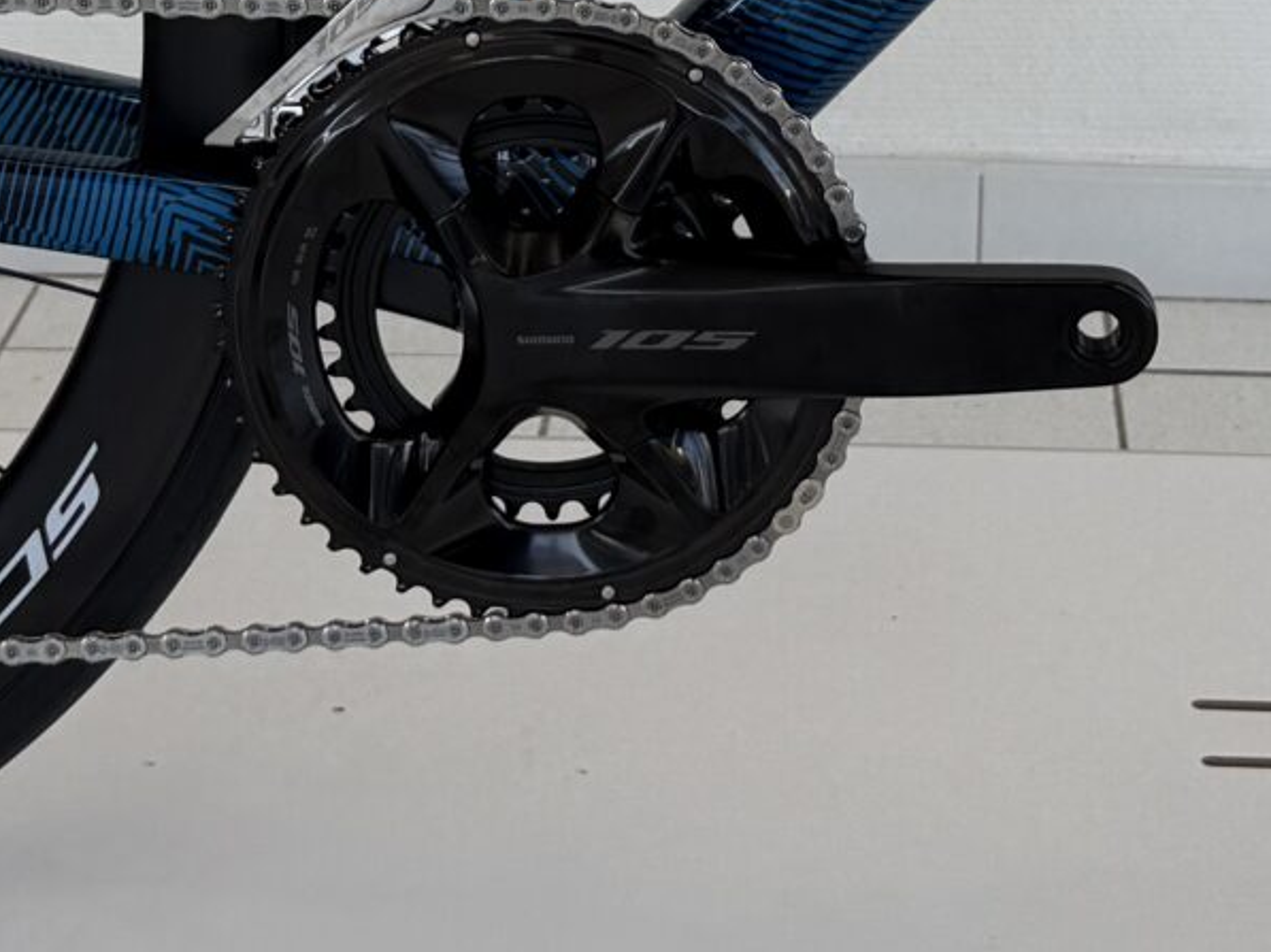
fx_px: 3780
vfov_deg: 13.6
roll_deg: -1.4
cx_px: 881
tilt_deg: -10.0
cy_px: -441
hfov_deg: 19.0
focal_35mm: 103
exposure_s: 1/593
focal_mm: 6.76
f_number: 1.78
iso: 80
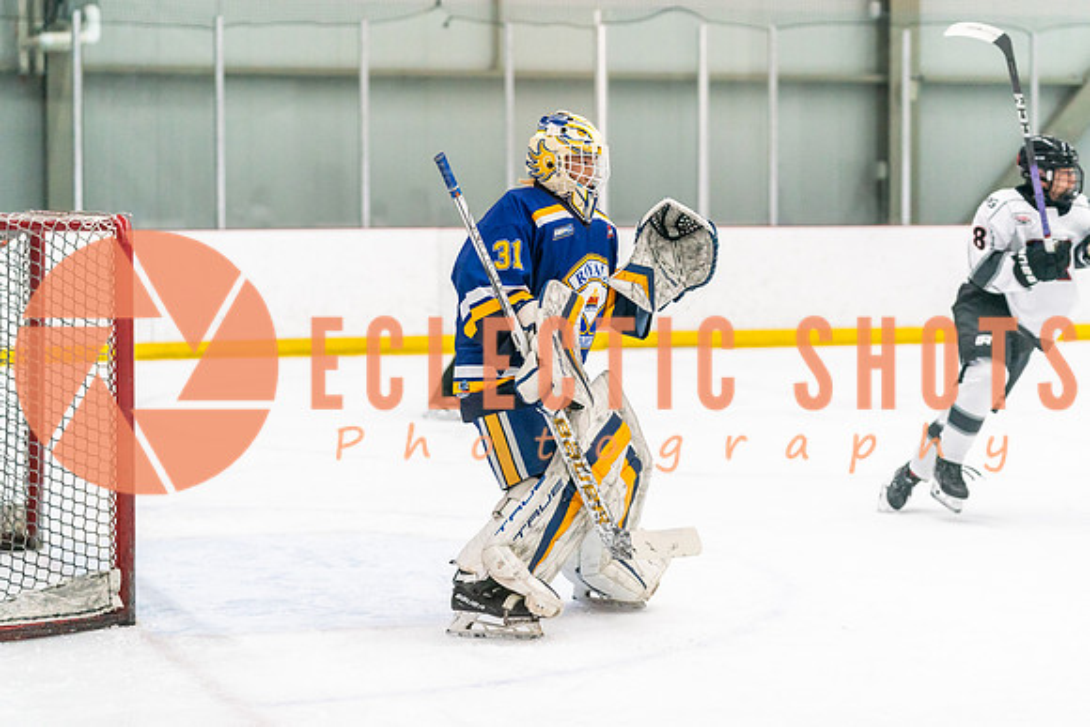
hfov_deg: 21.9
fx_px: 2815
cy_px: 364
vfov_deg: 14.7
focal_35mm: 93
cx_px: 545
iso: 3200
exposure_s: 1/1250
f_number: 2.8
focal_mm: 89
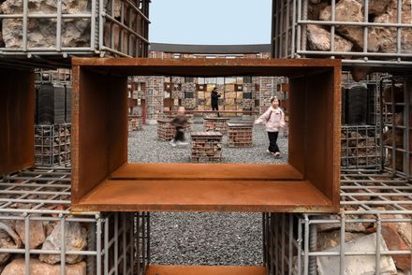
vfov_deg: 37.9
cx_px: 206
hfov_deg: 54.4
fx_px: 401
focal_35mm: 35
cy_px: 138
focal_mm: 35
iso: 100
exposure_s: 1/15
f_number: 29
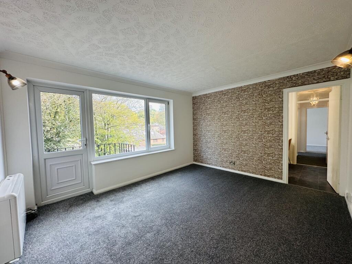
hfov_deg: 102.1
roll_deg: +1.8
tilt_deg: -2.9
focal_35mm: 14
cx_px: 176
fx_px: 142
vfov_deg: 85.7
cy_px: 132
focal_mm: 2.22
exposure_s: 1/100
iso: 64
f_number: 2.2
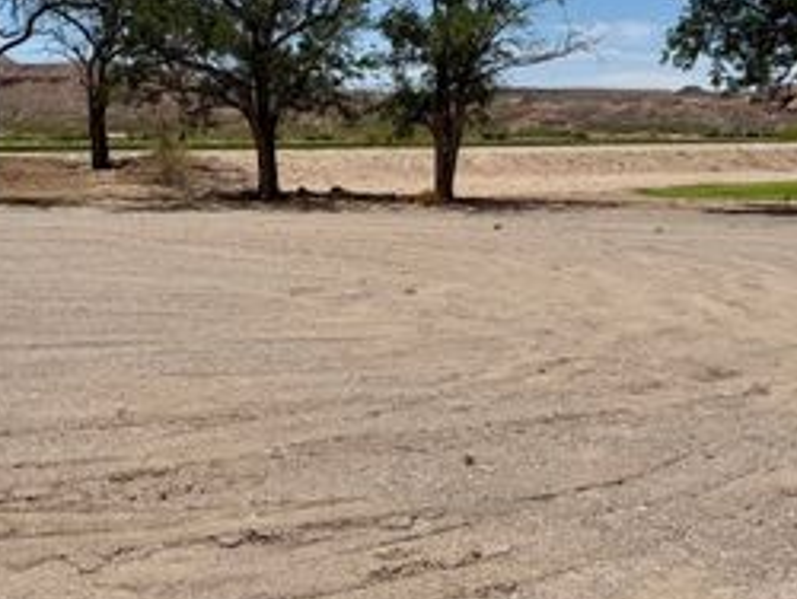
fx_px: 1106
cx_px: 271
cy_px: 174
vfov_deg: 30.0
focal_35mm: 48
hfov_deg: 39.2
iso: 80
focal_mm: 6.76
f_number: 1.78
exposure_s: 1/10309
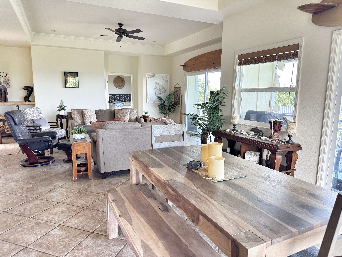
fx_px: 237
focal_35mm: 24
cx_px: 171
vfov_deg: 56.8
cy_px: 128
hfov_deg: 71.6
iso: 200
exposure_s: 1/118
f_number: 1.78
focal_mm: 6.76
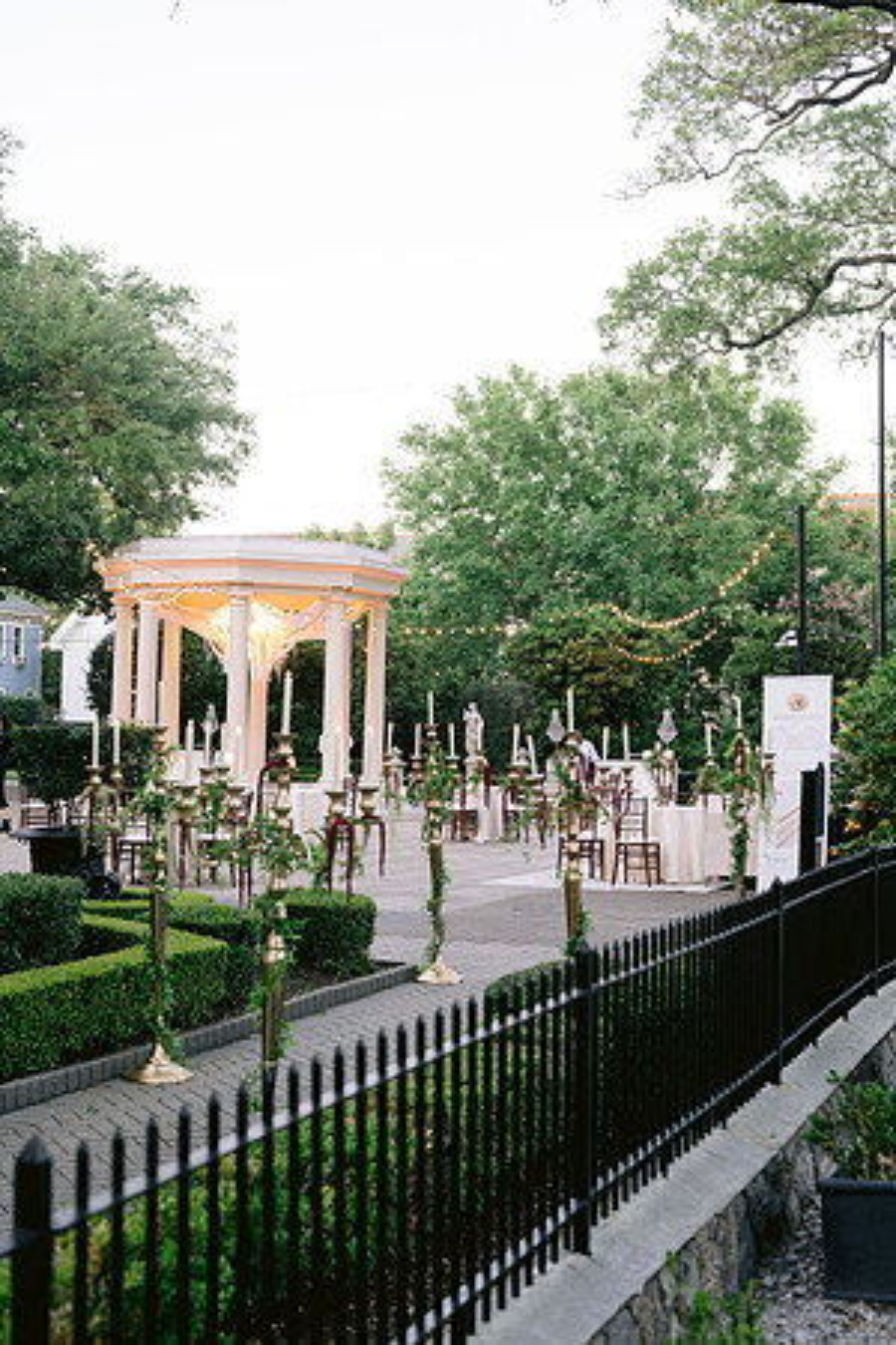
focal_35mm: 50
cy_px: 672
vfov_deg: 39.6
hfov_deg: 27.0
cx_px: 448
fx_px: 1867
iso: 800
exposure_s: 1/125
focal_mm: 50
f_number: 4
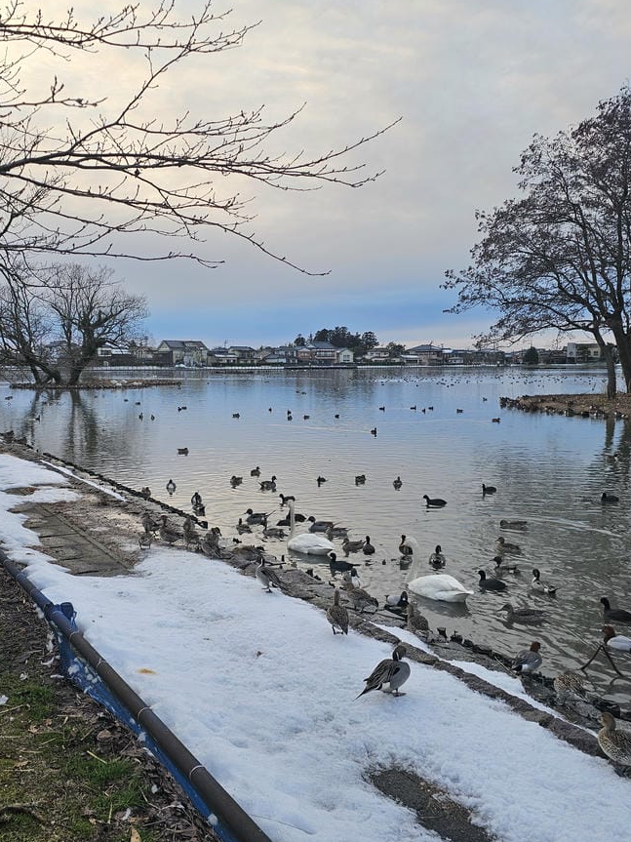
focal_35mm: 32
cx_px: 261
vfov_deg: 56.8
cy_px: 426
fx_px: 778
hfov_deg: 44.0
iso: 25
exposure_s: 1/180
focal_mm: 6.3
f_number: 1.7
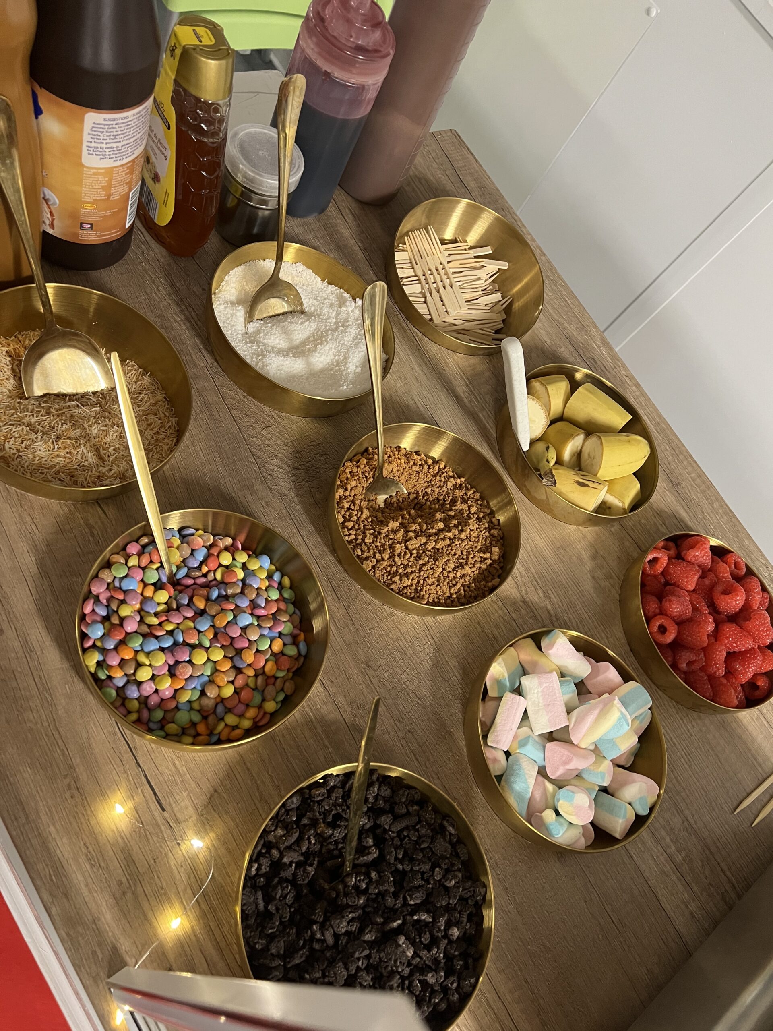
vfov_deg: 67.3
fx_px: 774
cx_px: 386
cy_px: 516
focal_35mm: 26
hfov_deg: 53.1
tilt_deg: -55.3
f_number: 1.5
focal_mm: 5.7
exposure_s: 1/50
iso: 400
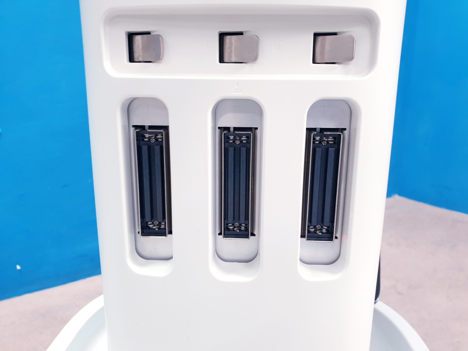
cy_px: 176
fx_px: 352
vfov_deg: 53.1
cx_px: 234
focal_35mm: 26
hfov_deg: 67.3
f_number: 2.4
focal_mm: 4.3
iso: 320
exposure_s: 1/33
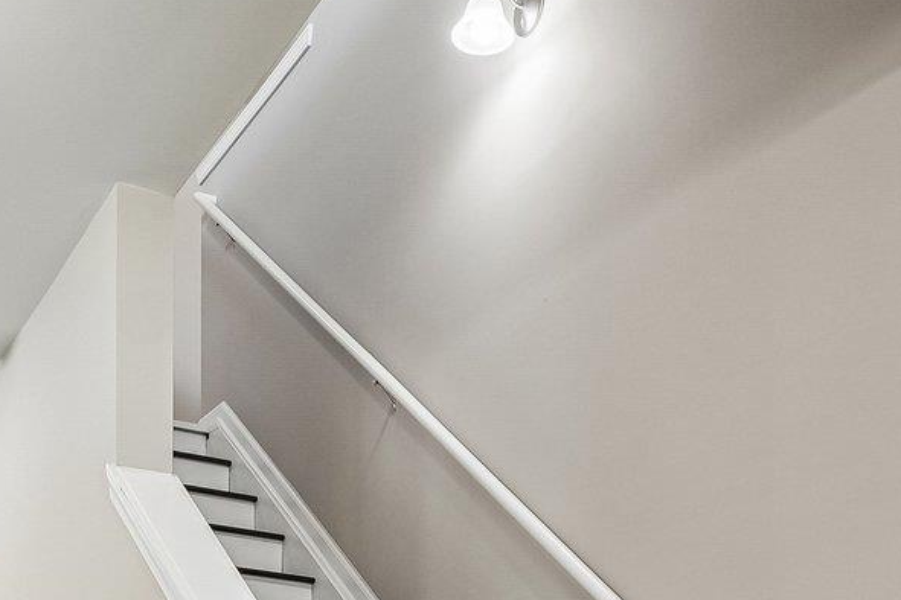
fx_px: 1301
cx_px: 346
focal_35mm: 52
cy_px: 945
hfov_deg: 38.0
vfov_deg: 21.2
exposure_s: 1/15
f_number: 8
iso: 400
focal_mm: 10
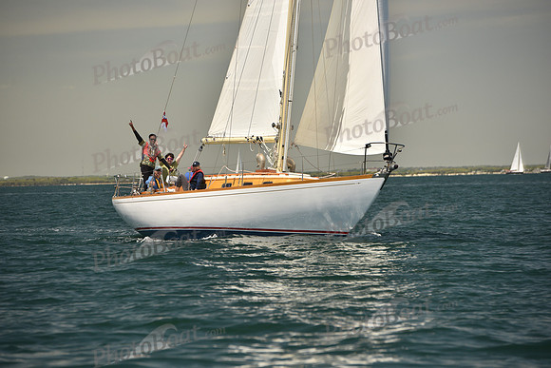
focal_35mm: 195
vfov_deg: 7.0
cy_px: 184
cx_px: 276
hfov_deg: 10.5
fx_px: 2985
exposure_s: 1/800
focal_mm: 195
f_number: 5.6
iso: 250
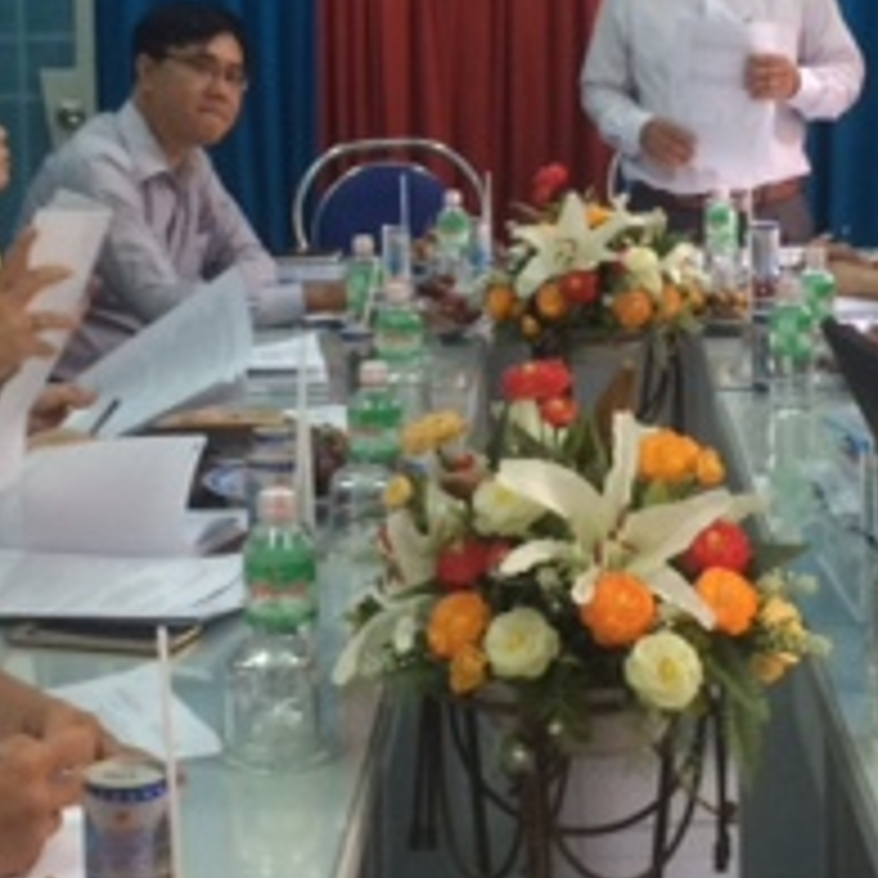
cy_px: 239
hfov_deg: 20.6
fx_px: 2410
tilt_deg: -8.2
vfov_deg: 20.5
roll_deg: +0.6
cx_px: 531
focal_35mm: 84
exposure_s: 1/33
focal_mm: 4.15
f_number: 2.2
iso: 125
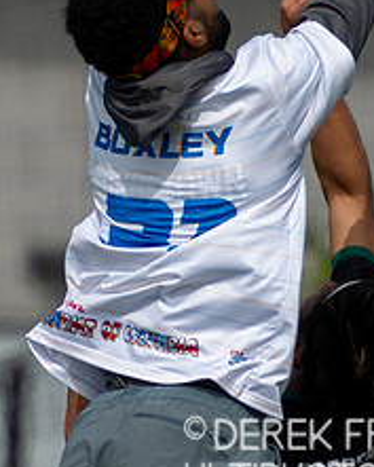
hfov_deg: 0.9
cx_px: 102
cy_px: 56
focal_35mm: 1783
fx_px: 24653
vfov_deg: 1.1
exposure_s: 1/2500
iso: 250
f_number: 5.6
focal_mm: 400
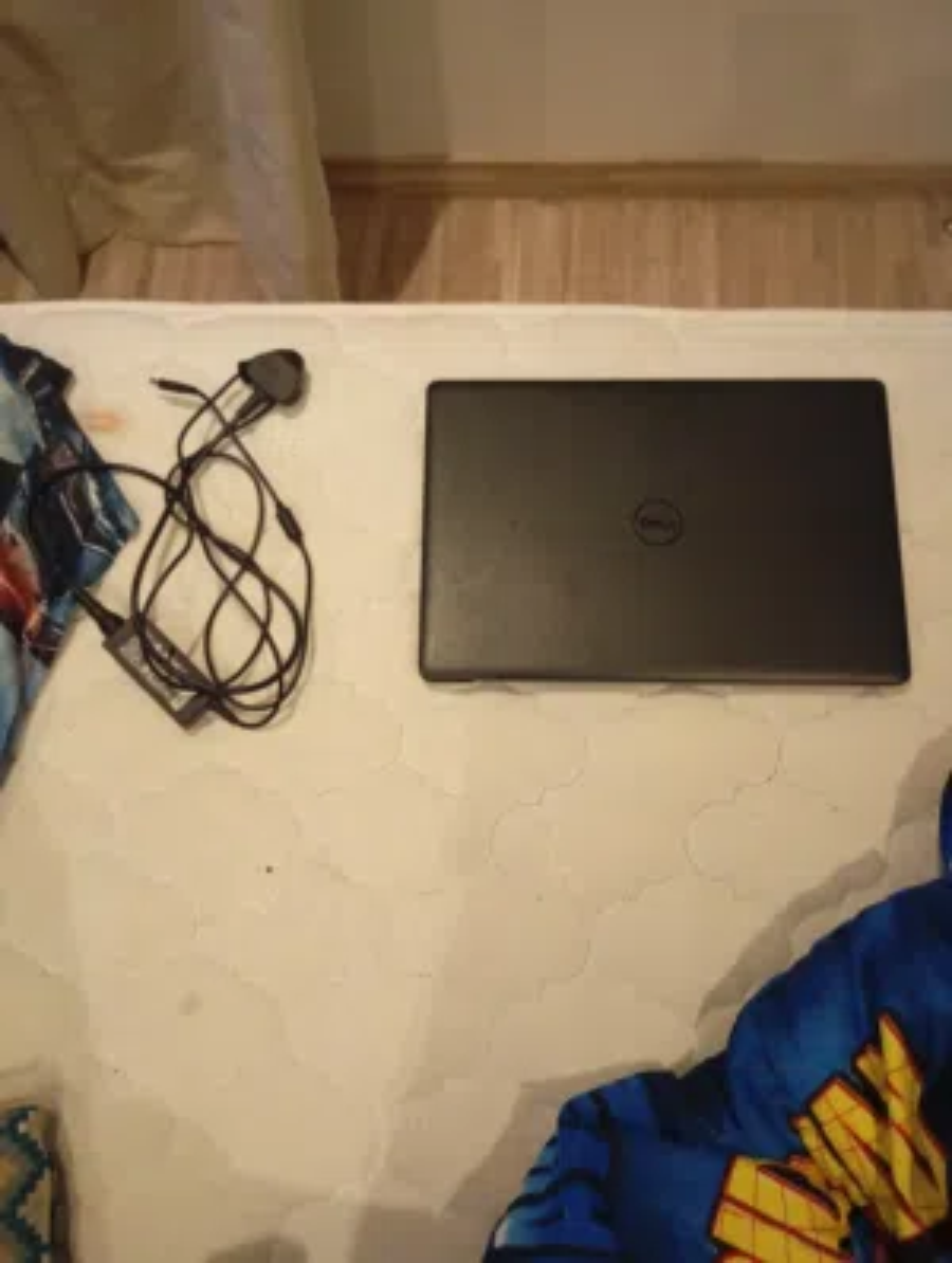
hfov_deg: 49.9
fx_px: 1023
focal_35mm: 28
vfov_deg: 63.4
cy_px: 632
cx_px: 476
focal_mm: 4.27
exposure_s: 1/20
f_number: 1.8
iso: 3063
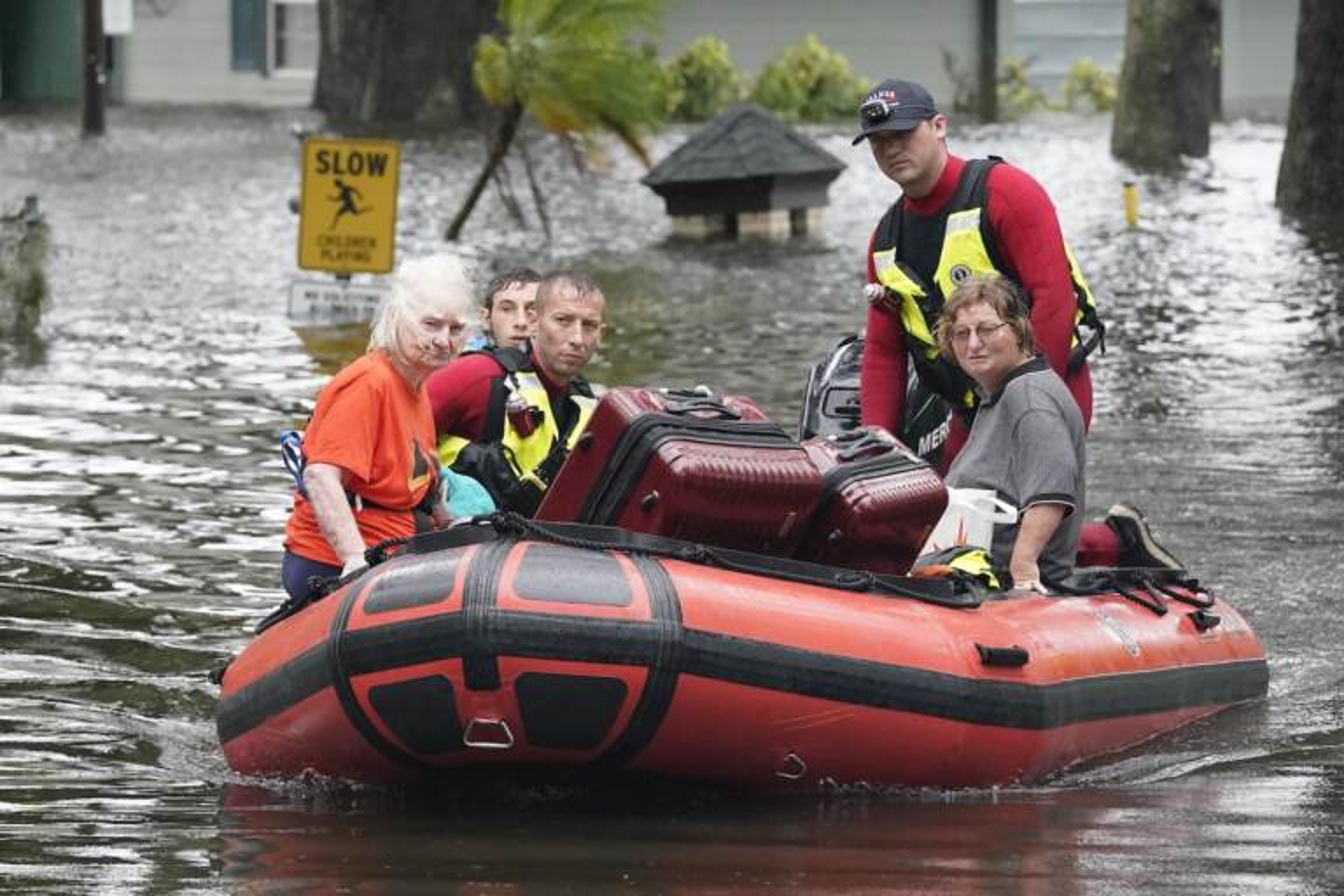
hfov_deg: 8.7
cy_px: 448
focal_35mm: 238
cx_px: 672
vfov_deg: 5.8
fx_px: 8885
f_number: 5.6
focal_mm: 159
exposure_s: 1/1000
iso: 4000
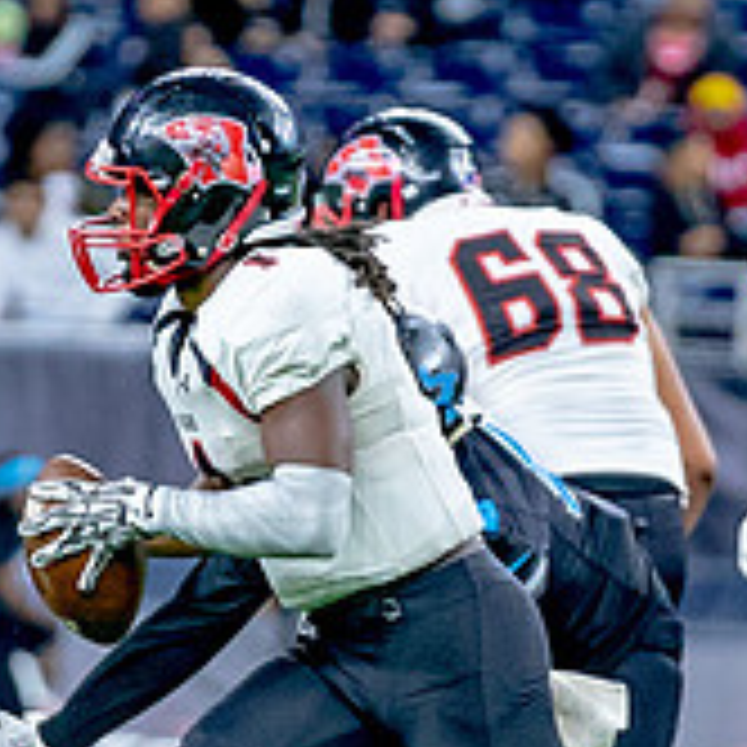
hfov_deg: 1.9
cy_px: 514
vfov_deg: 1.9
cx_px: 461
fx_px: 22681
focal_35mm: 929
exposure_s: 1/1500
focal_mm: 200
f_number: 2.8
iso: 2000
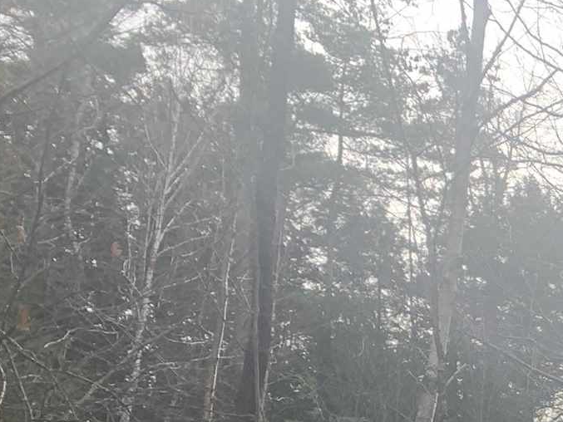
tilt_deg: +3.5
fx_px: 1920
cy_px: 828
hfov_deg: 14.1
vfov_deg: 11.4
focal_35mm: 118
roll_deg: -2.4
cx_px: 1122
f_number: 1.8
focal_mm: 4.25
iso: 25
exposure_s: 1/271
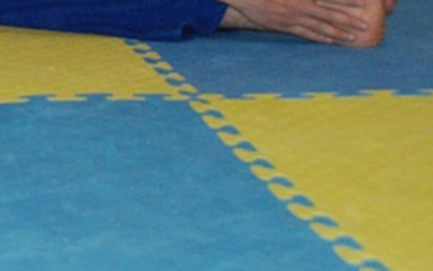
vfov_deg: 8.5
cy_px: -31
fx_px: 1800
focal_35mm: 152
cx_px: -110
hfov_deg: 13.3
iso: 1600
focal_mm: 35
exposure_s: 1/60
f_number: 5.6
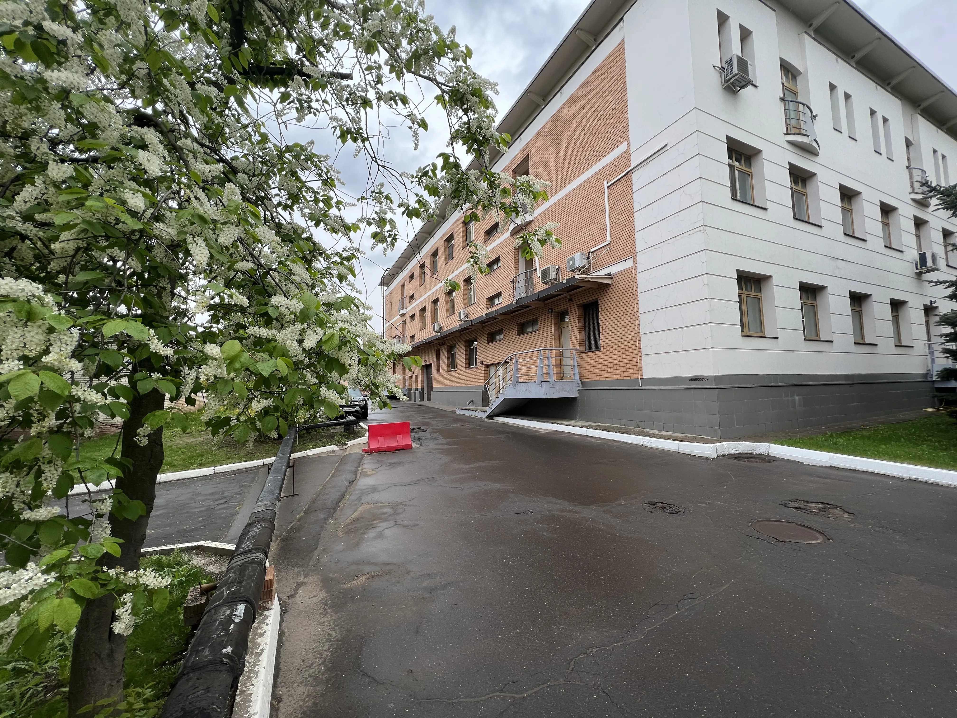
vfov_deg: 89.9
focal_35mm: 13
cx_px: 478
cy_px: 359
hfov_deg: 106.2
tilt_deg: +4.5
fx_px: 359
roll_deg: +2.5
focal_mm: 1.57
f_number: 1.8
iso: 32
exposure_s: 1/435
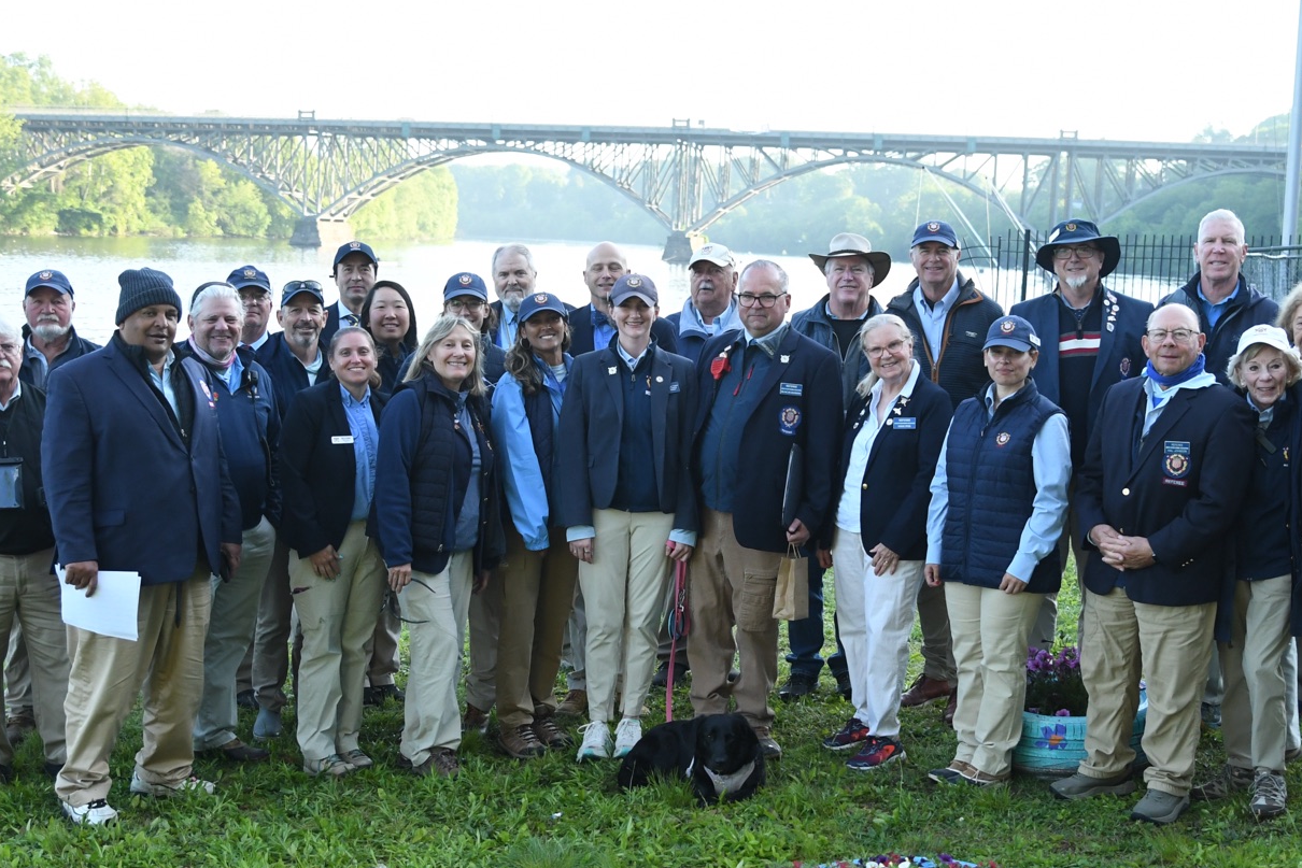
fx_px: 2098
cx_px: 726
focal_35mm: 58
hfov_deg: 34.4
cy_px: 504
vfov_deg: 23.4
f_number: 2.8
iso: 1000
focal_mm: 26
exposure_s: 1/1600
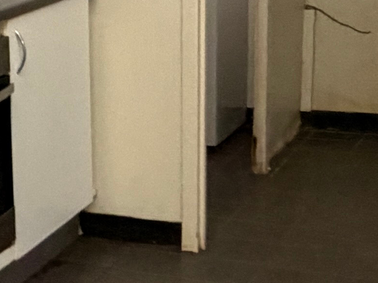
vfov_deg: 14.3
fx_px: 1125
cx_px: -224
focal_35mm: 103
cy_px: 95
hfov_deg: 16.9
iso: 400
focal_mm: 2.22
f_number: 2.2
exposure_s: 1/50
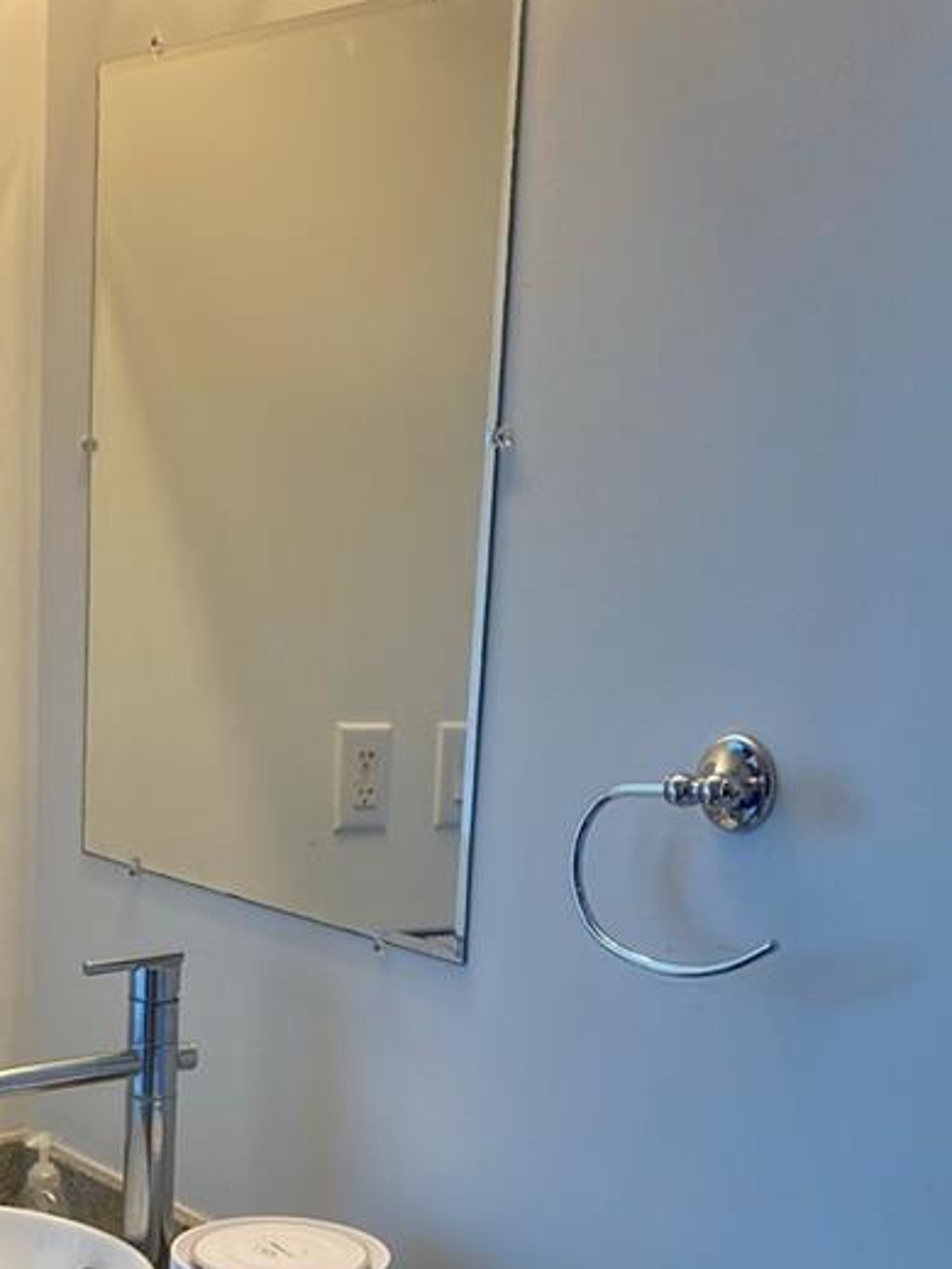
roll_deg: -2.1
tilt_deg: -10.8
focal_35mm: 60
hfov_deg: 24.3
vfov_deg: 31.7
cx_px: 293
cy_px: 920
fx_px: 2200
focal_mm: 4.25
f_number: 1.8
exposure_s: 1/120
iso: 64
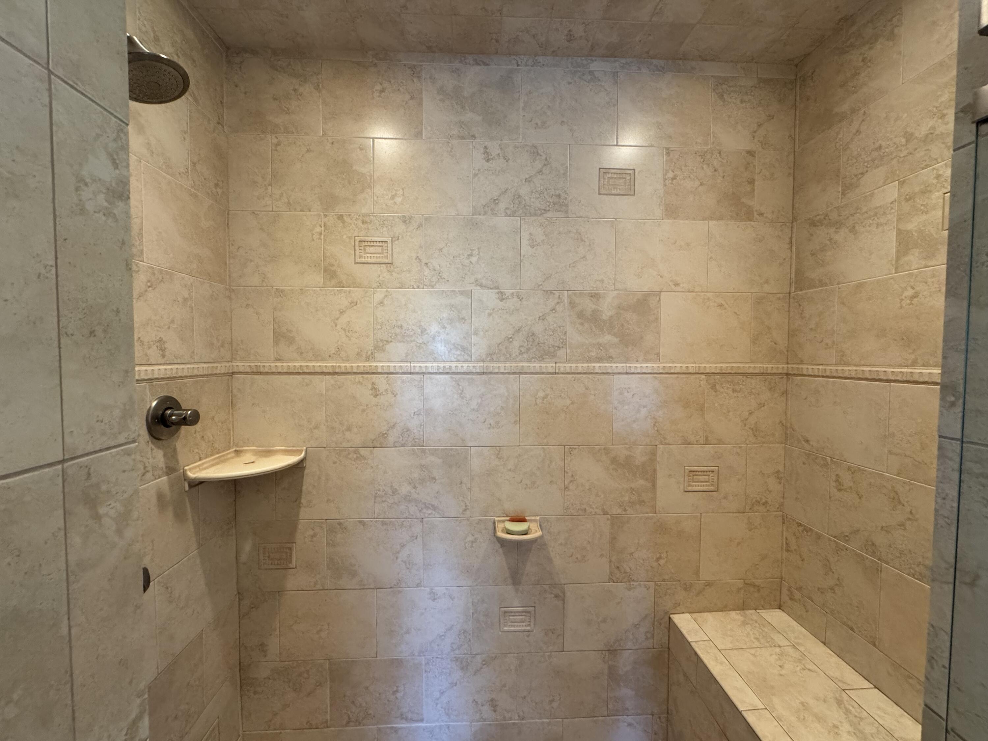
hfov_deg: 102.1
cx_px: 494
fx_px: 400
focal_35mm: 14
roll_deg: -0.2
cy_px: 370
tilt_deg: -3.0
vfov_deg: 85.7
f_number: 2.2
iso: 320
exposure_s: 1/60
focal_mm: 2.22
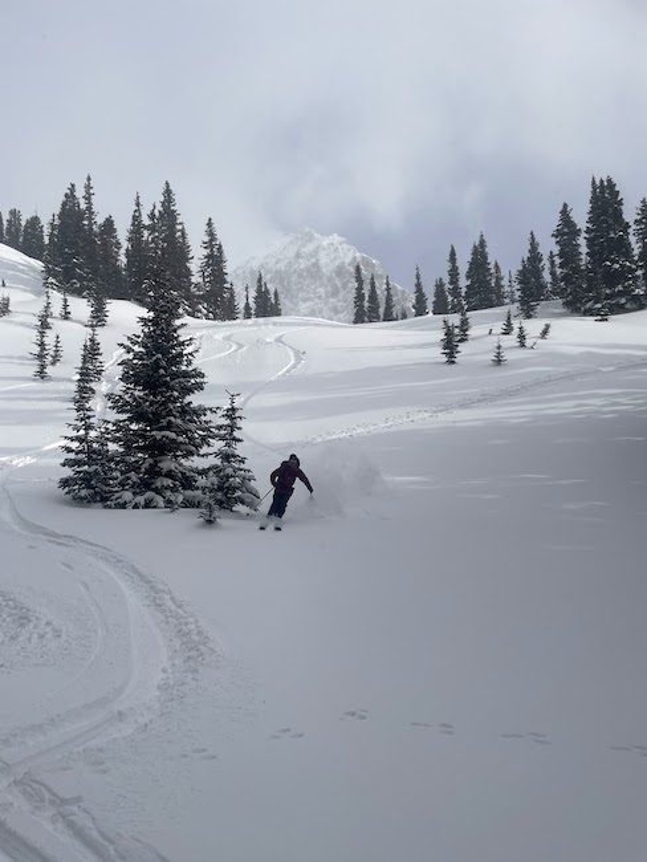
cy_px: 431
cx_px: 324
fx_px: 648
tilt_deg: +12.4
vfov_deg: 67.3
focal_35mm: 26
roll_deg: +1.2
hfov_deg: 53.1
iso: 32
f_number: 1.6
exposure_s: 1/8403
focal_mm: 4.2
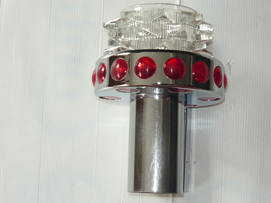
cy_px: 92
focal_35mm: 80
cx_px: 155
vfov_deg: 18.4
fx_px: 626
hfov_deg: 24.4
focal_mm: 6.8
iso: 100
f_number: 3
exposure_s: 1/50
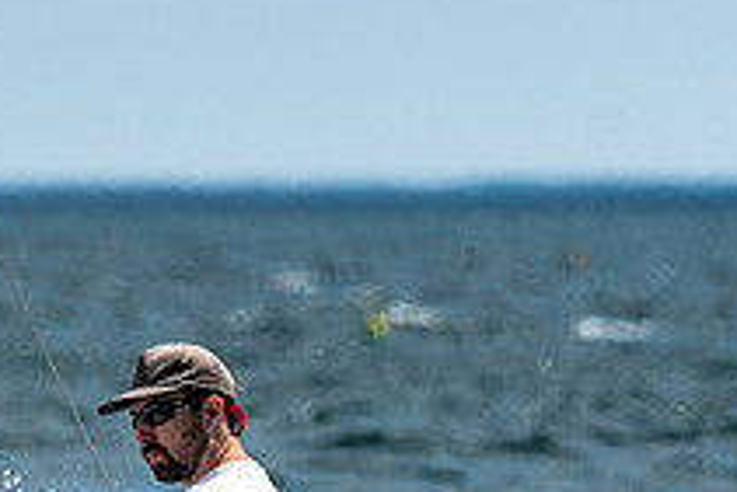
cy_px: 523
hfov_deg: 1.4
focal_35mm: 1522
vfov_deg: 0.9
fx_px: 31179
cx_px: 28
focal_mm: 300
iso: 320
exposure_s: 1/4000
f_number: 5.6
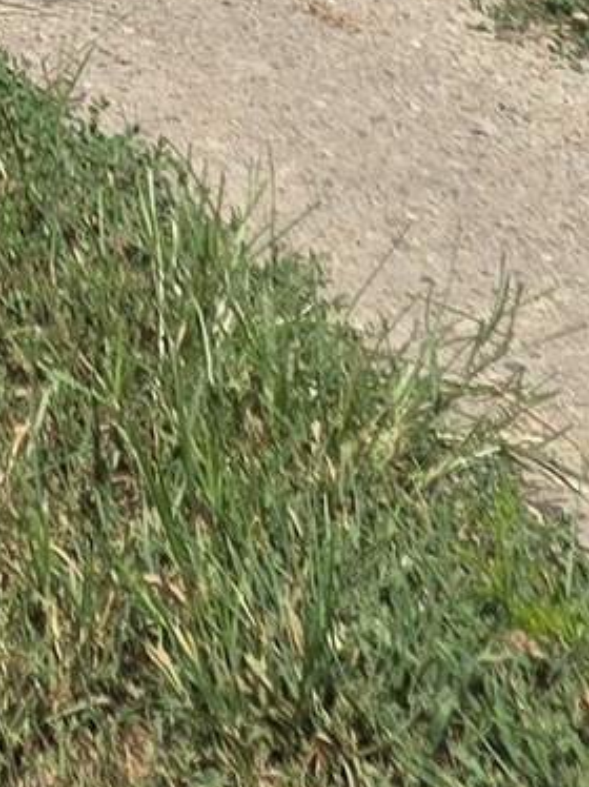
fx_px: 4293
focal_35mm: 189
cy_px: -1479
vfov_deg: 8.8
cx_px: -650
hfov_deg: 7.5
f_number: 1.8
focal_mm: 5.4
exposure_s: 1/1372
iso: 25
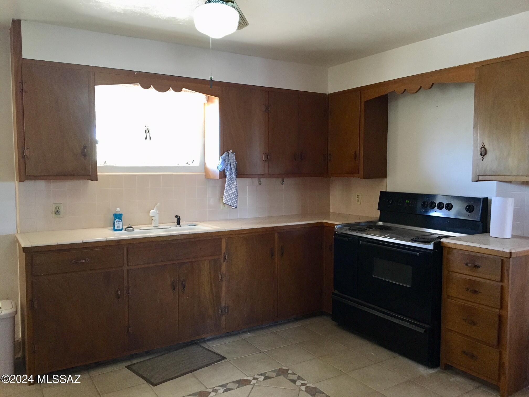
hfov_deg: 61.7
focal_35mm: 29
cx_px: 264
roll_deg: -0.9
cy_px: 198
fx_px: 443
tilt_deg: -4.1
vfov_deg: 48.2
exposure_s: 1/30
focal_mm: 4.15
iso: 160
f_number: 2.2
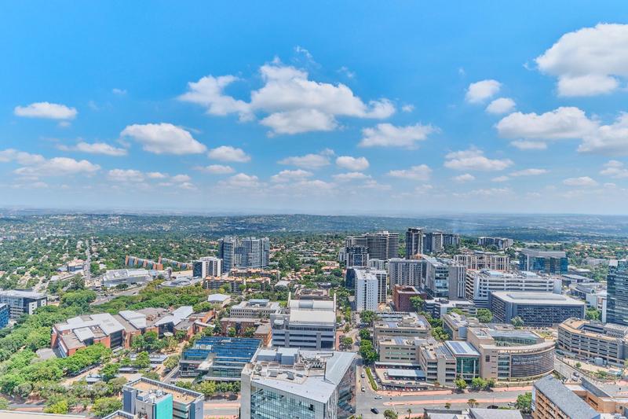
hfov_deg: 78.6
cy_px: 210
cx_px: 314
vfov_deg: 57.2
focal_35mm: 22
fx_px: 384
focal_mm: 14.5
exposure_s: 1/2000
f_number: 8
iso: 800
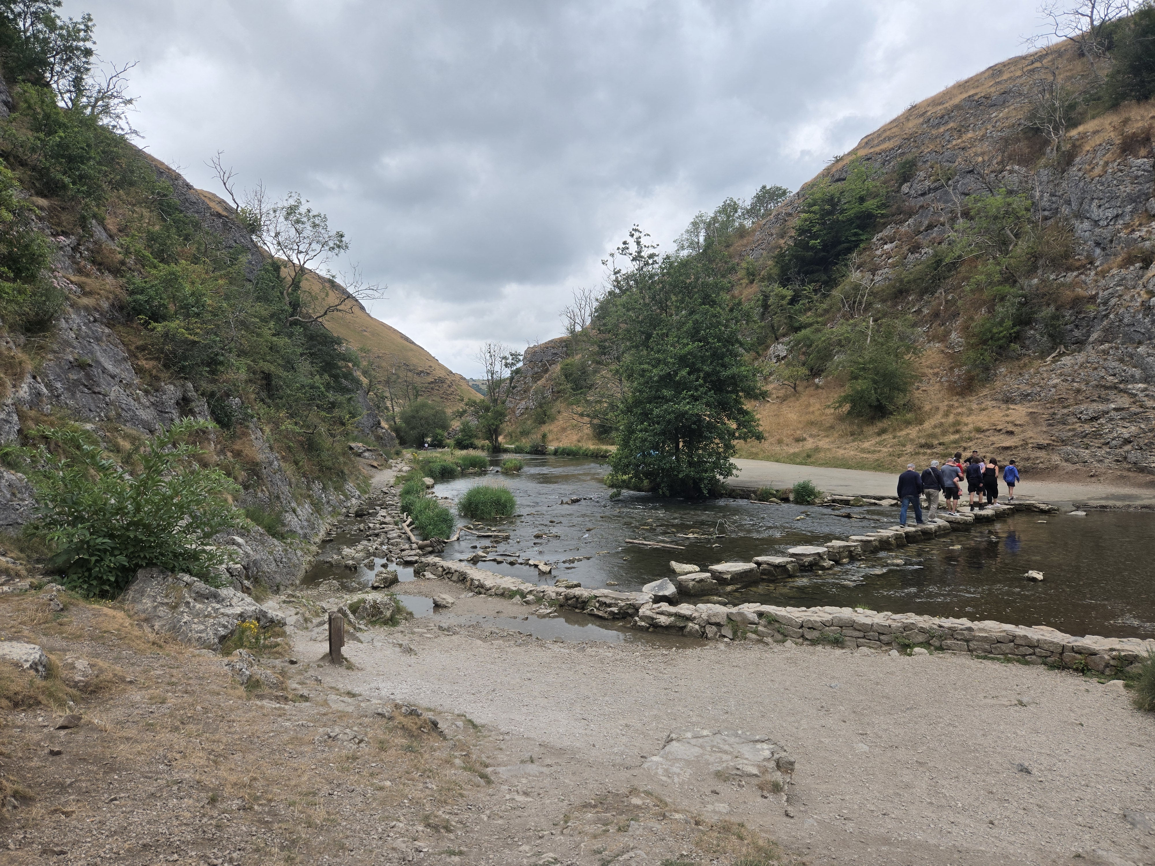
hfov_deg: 73.9
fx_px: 767
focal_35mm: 23
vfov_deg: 58.9
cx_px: 578
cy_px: 433
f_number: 1.8
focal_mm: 5.4
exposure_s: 1/2921
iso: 50
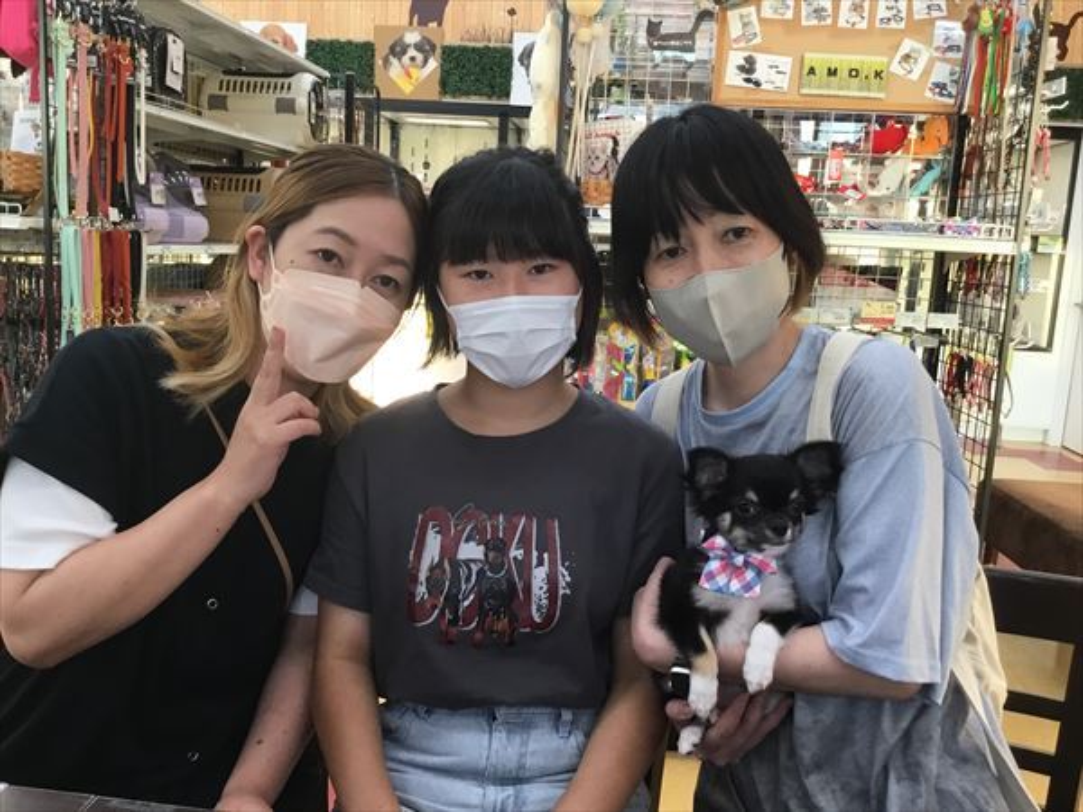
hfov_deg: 58.4
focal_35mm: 31
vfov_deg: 45.4
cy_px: 406
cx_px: 542
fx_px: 970
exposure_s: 1/30
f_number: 2.4
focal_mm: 3.3
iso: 25
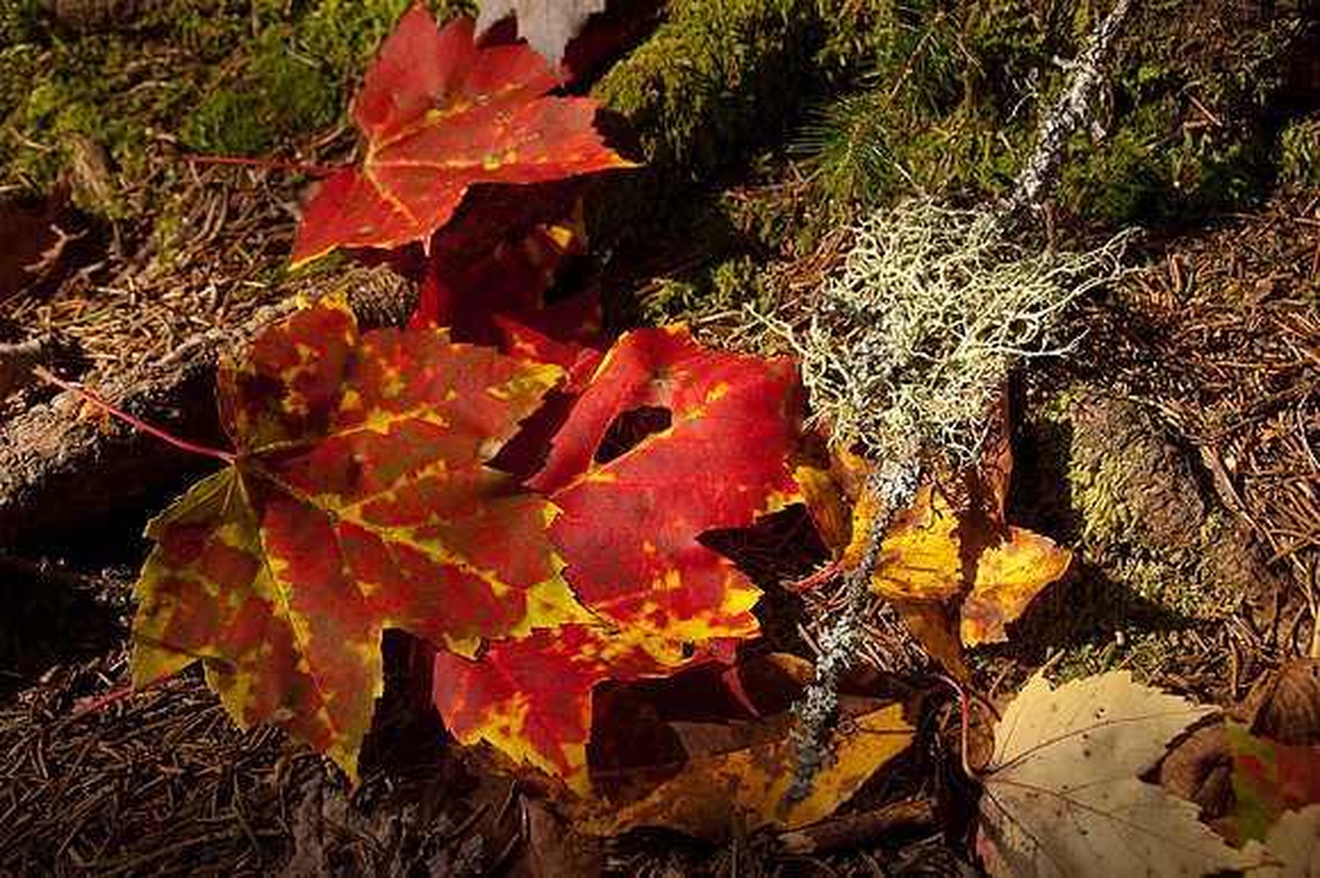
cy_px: 439
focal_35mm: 63
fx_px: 2309
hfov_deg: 31.9
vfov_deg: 21.5
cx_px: 660
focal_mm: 42
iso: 250
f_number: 8
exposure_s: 1/250
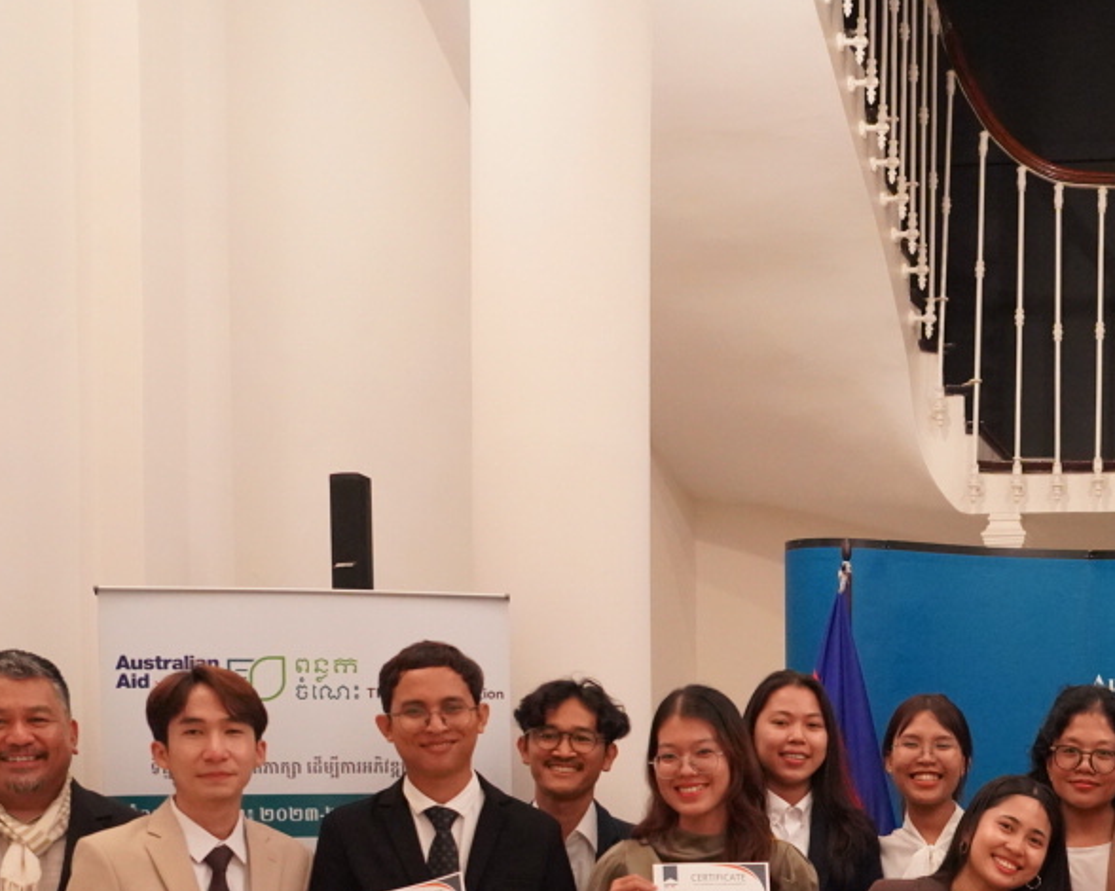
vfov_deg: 23.2
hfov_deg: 28.5
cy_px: 955
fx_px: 2045
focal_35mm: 62
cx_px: 1132
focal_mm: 24
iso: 5000
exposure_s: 1/160
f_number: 4
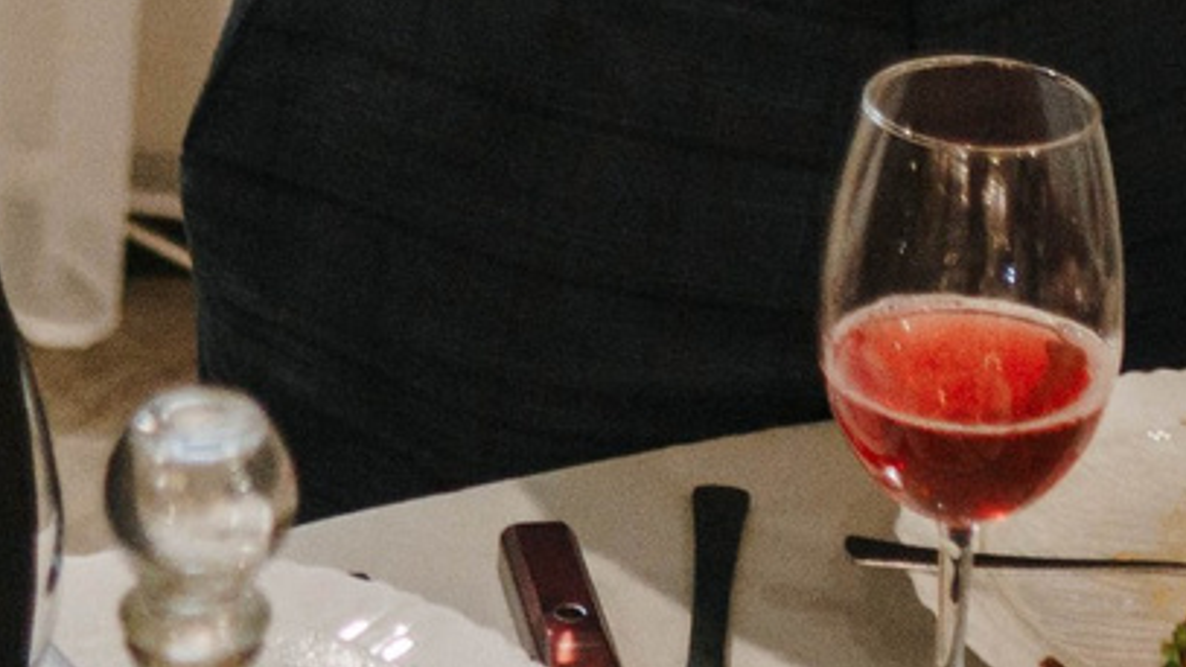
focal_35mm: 158
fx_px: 4969
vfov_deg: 6.8
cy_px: -1429
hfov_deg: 13.6
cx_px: 504
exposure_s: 1/125
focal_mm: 16
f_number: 1.4
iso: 320
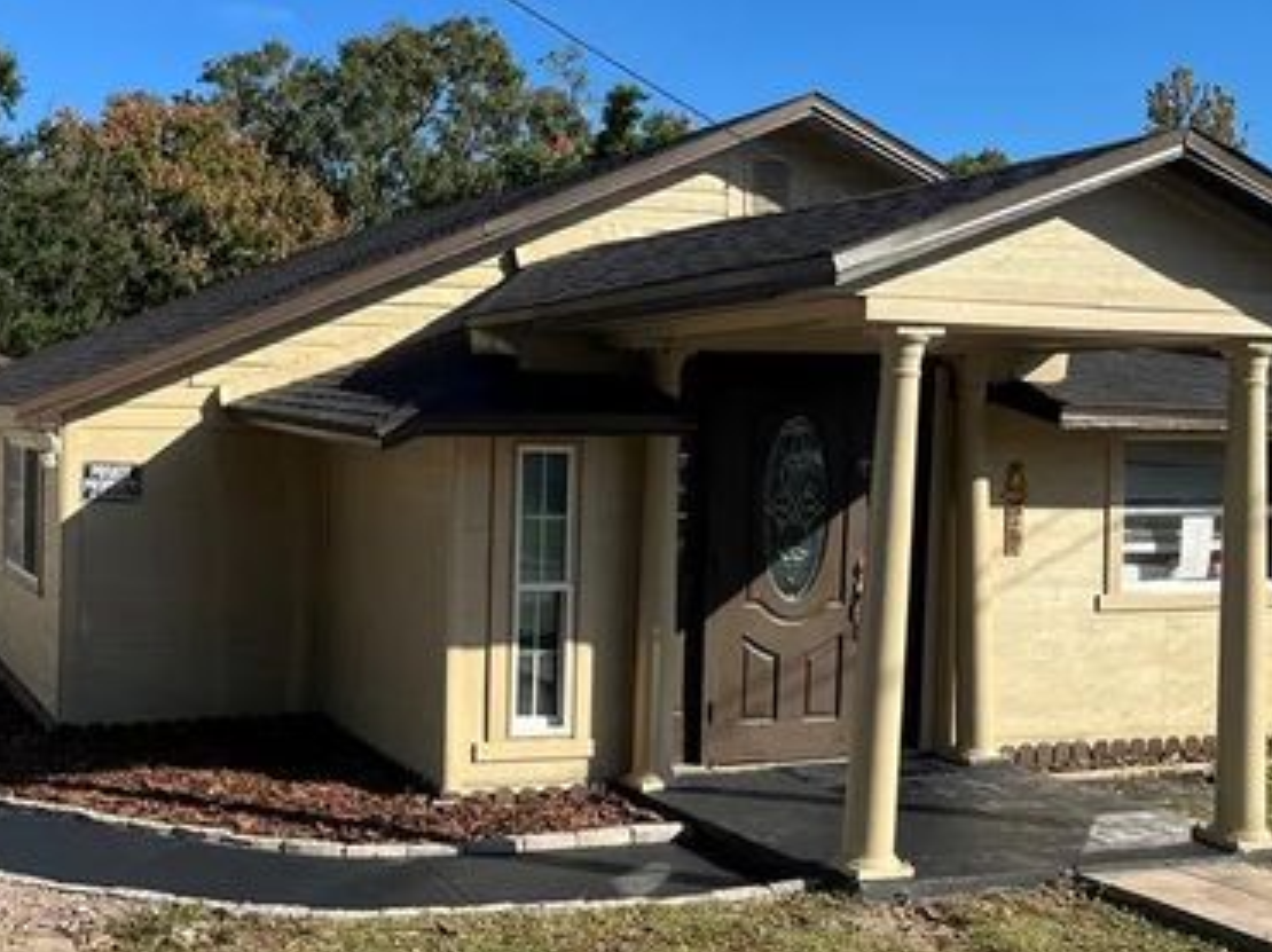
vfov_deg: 32.1
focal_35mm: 45
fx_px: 1652
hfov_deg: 41.2
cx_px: 368
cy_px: 491
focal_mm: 5.1
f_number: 1.6
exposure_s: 1/2632
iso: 50
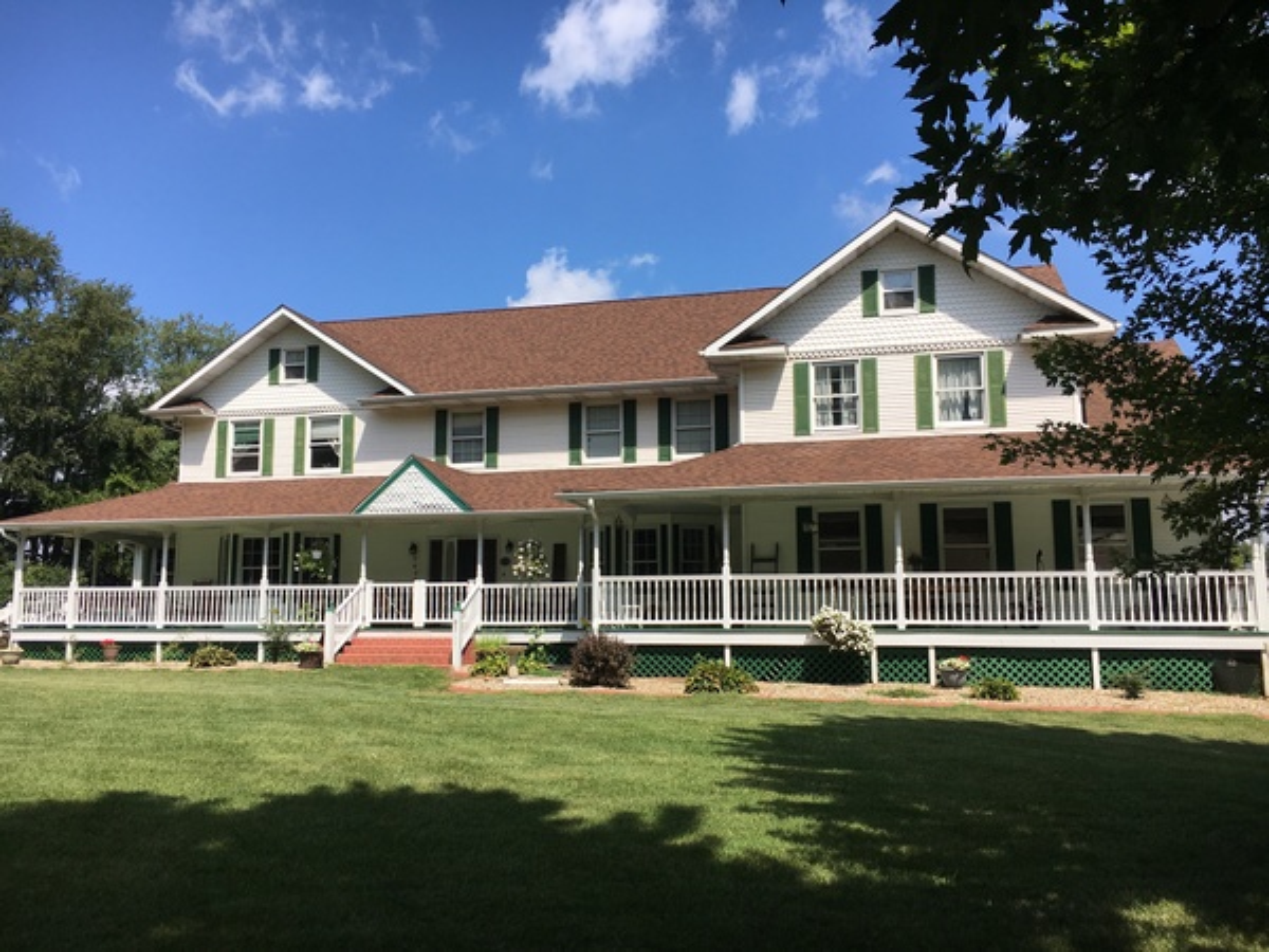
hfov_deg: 61.7
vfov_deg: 48.2
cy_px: 476
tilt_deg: +8.5
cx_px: 634
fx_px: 1063
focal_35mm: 29
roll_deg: -0.9
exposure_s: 1/2024
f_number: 2.2
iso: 25
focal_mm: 4.15
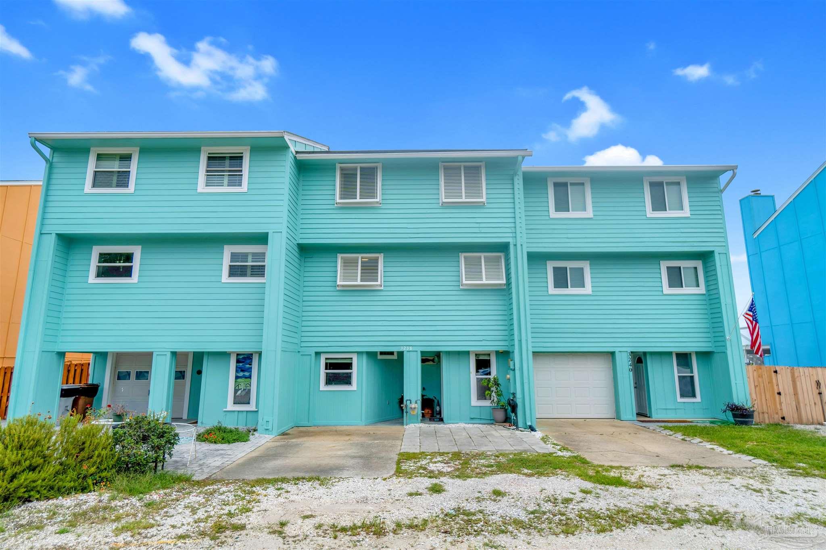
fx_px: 447
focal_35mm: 20
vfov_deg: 63.2
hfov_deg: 85.4
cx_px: 413
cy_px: 275
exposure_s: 1/1250
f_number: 4
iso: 100
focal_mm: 13
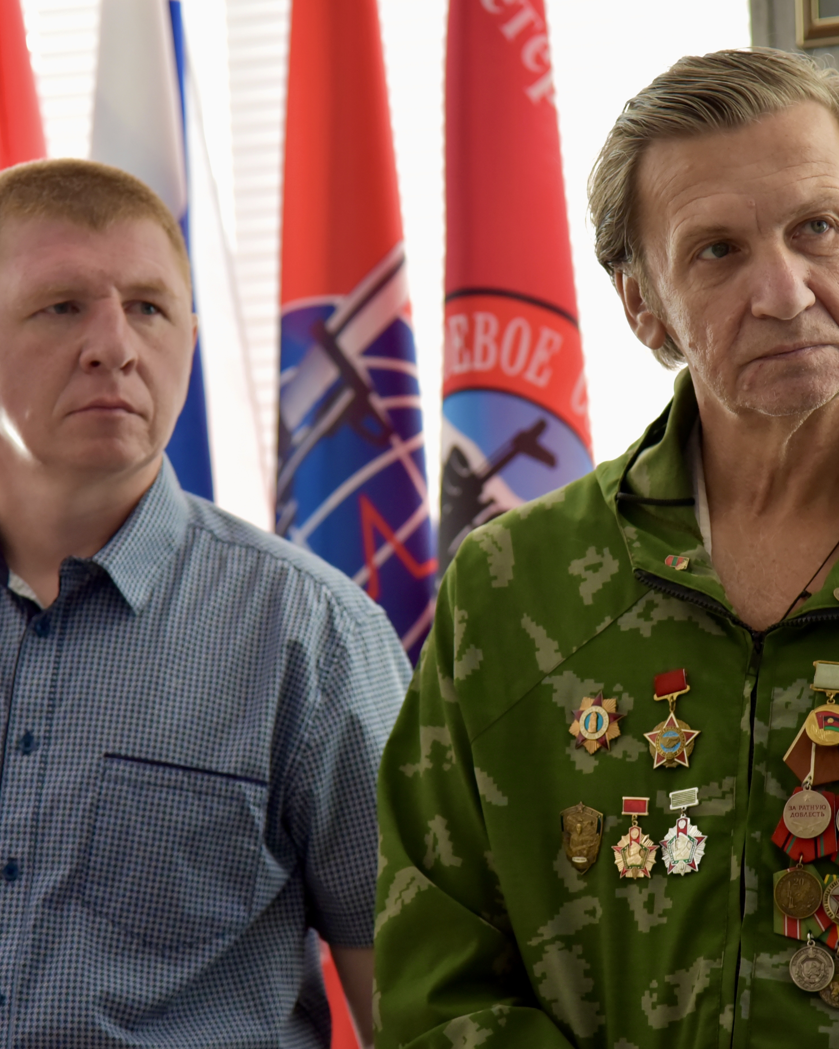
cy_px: 504
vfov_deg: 10.4
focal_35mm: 185
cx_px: 461
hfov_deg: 8.4
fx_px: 5742
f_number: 4.5
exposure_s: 1/320
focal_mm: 120
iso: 2000
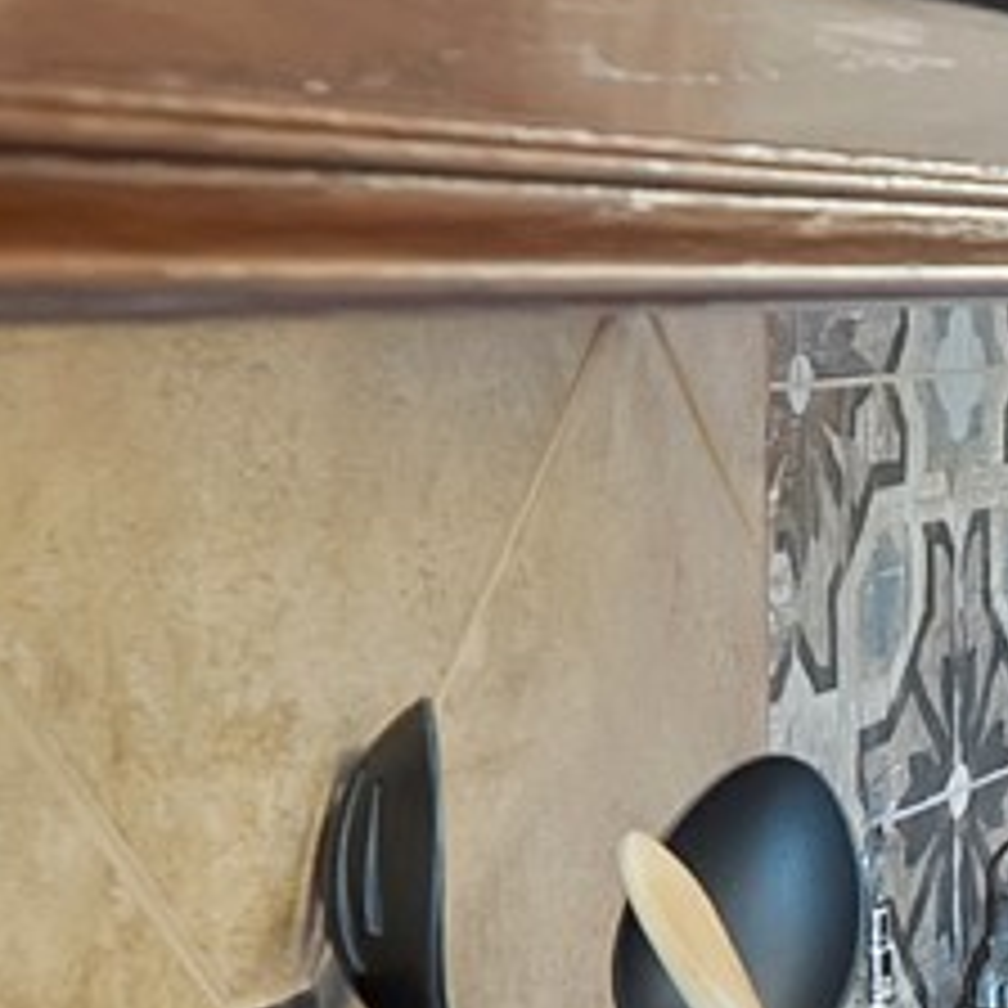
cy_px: 286
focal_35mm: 91
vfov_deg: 19.0
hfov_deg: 8.3
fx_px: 2998
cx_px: 3982
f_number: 7.1
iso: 640
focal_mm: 12
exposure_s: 1/2.5
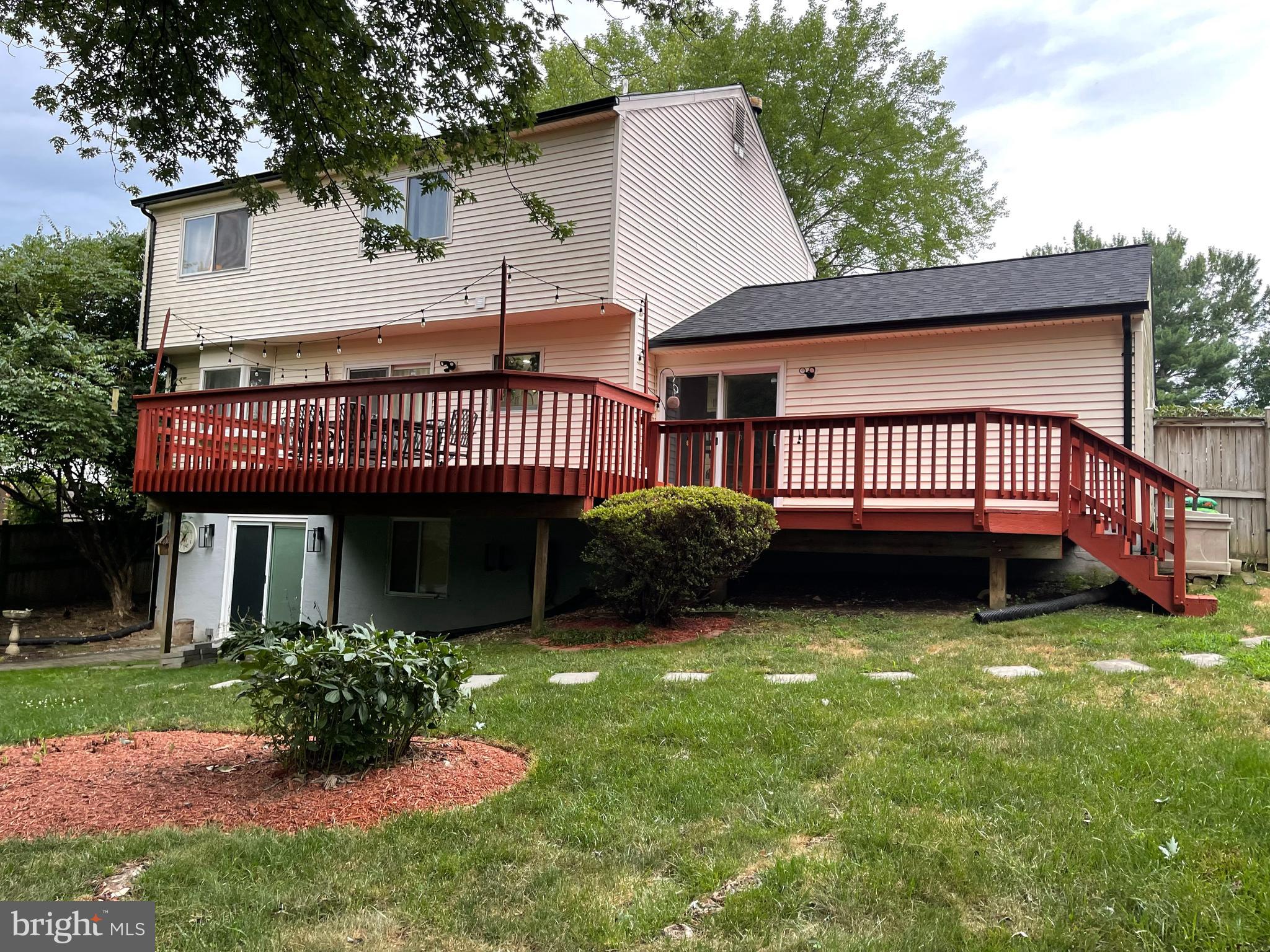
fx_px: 917
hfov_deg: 69.4
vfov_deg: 54.9
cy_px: 476
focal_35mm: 25
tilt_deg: +6.1
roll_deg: -3.2
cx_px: 635
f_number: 1.6
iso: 125
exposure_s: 1/103
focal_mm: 5.1
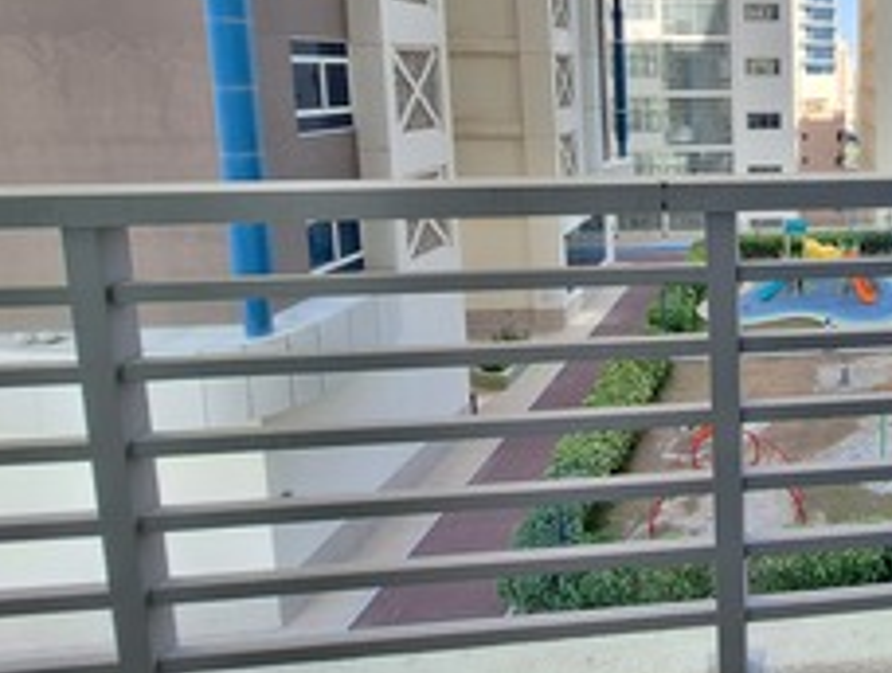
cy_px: 139
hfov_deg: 53.1
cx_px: 890
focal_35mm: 26
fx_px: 671
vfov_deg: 50.2
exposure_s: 1/220
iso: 40
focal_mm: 1.74
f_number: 2.2
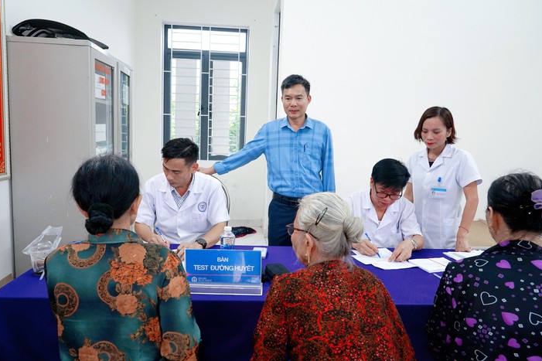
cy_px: 176
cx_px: 264
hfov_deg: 71.5
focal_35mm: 25
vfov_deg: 51.3
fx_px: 376
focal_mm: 24
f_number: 6.3
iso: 2500
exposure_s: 1/125
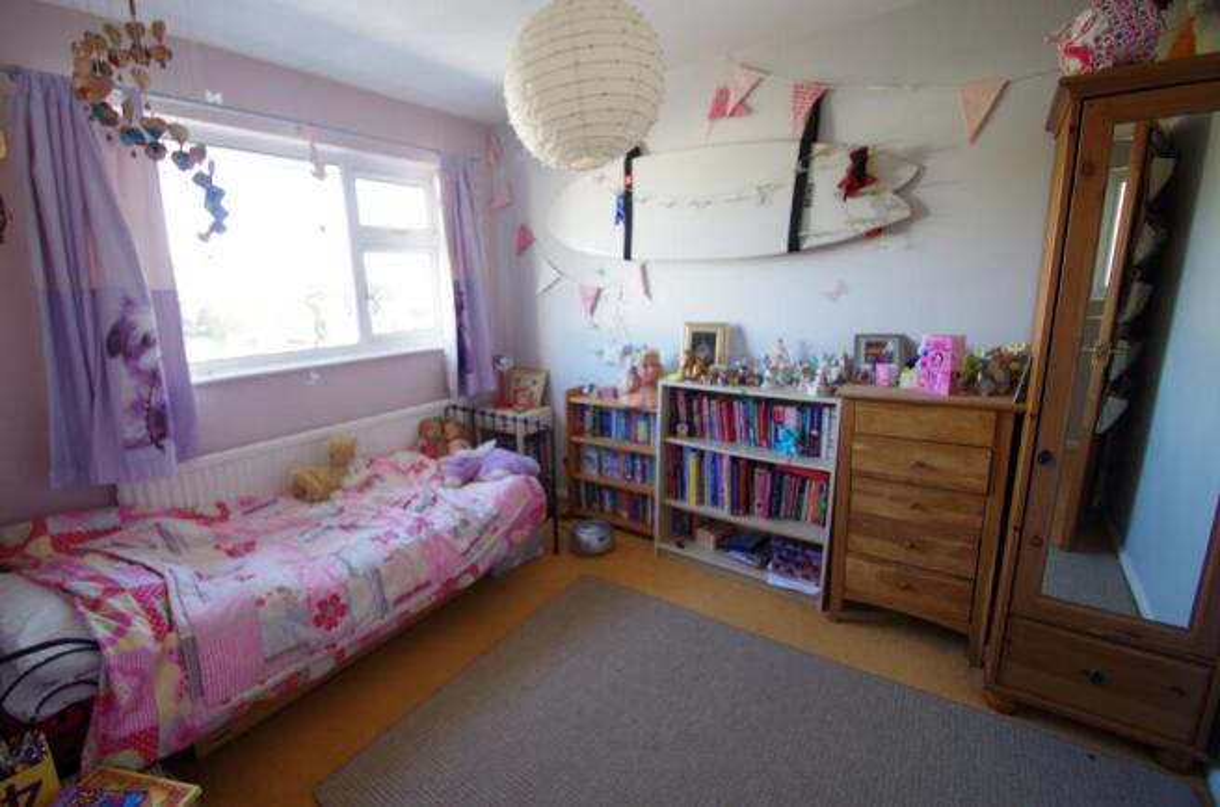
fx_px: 507
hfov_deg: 100.5
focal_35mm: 15
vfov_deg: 77.0
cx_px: 610
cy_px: 404
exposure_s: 1/15
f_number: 7.1
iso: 400
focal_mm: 10
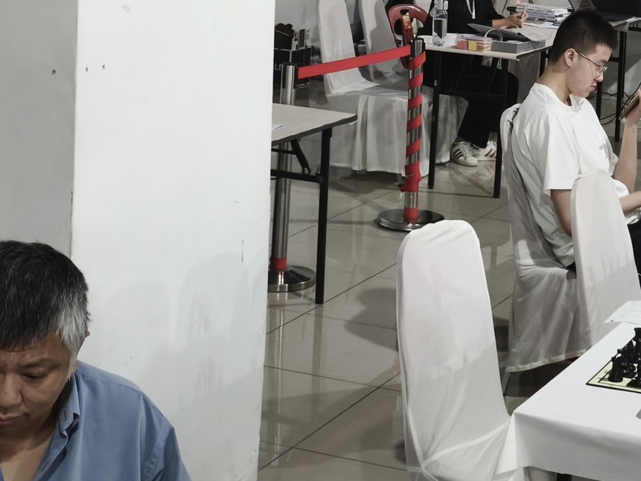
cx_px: 532
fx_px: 1593
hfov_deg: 22.4
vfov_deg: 16.9
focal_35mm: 86
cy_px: 46
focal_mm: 7.1
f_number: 1.9
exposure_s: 1/100
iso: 1250
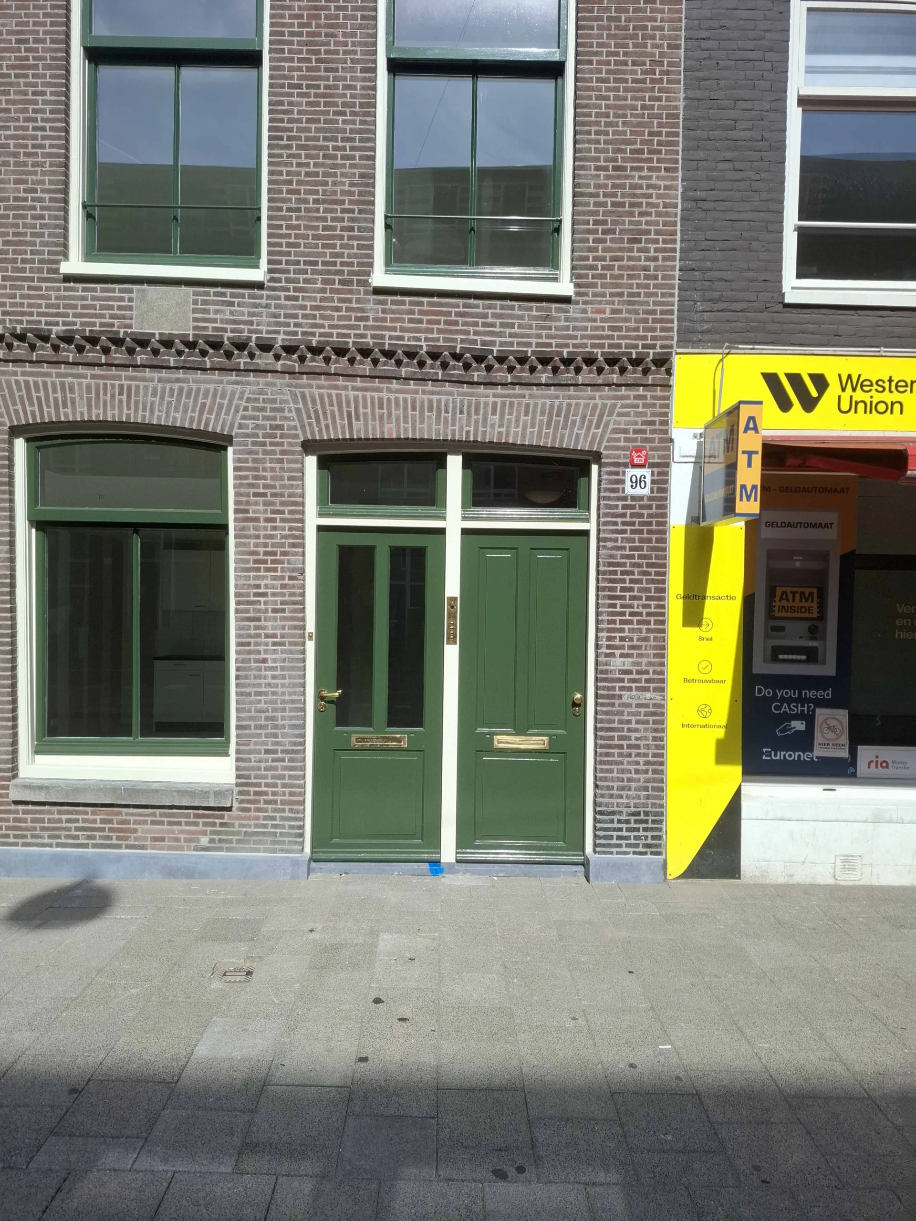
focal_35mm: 23
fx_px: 811
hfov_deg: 58.9
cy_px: 610
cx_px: 458
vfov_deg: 73.9
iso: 50
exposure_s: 1/2128
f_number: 1.8
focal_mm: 5.54
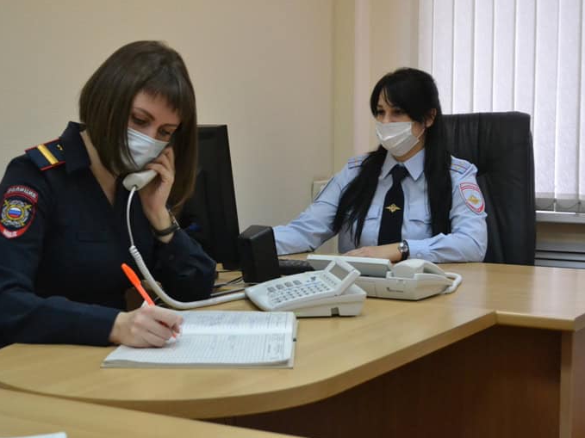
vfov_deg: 23.6
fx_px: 1048
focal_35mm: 62
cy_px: 219
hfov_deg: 31.2
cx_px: 272
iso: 3200
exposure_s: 1/200
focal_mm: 38
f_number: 5
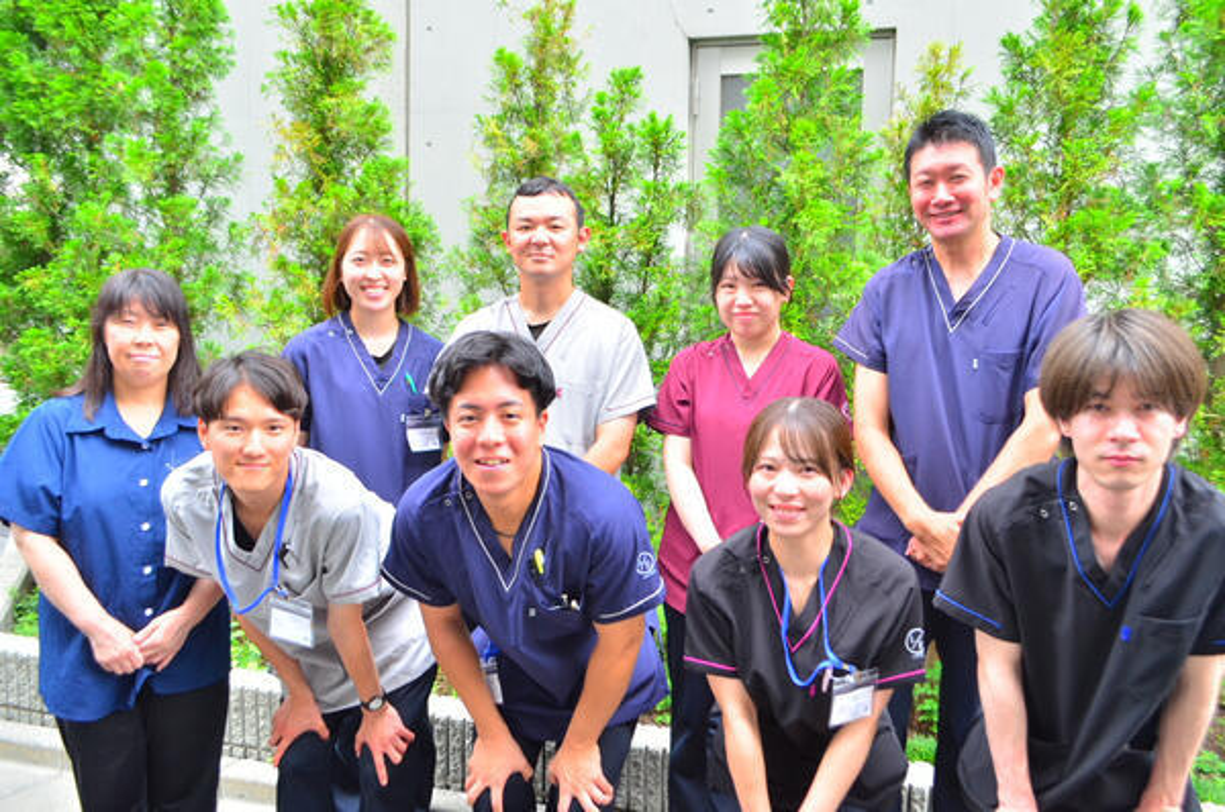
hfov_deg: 57.3
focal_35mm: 33
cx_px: 612
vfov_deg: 39.8
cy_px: 406
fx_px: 1121
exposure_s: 1/100
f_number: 5.6
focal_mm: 22
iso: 320
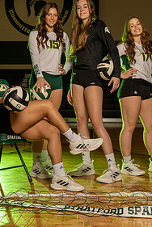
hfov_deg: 21.3
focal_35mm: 64
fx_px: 404
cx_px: 67
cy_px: 92
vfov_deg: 31.3
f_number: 8
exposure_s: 1/250
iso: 800
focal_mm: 40
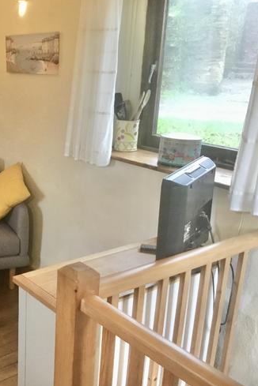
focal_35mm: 44
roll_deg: -0.5
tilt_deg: -17.8
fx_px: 473
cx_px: -4
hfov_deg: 28.5
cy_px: 190
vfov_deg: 44.5
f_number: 2.4
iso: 160
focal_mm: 3.3
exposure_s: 1/33
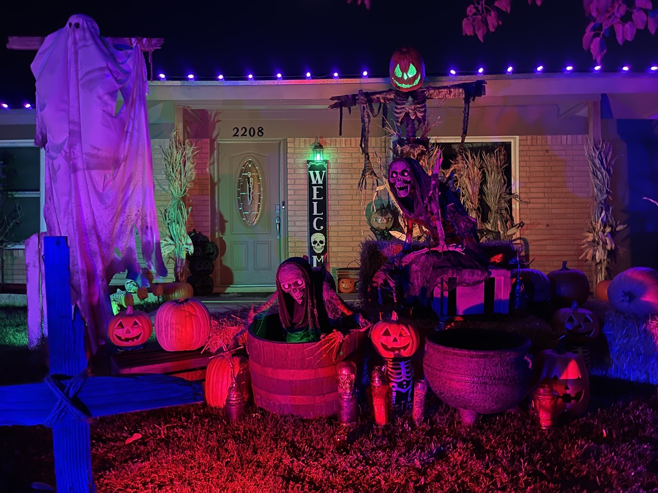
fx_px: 475
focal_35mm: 25
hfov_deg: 69.4
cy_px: 246
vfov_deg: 54.9
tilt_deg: -0.3
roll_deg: -0.7
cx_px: 329
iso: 1000
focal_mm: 5.1
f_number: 1.6
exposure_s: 1/15
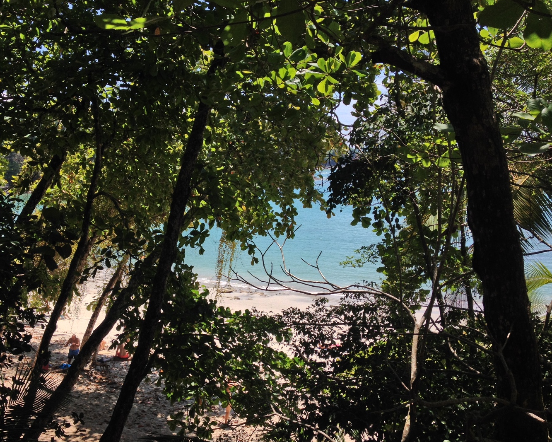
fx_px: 670
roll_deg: +1.6
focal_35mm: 41
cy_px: 240
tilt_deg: -11.3
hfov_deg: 44.6
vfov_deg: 36.5
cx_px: 226
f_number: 2.4
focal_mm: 4.28
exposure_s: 1/1672
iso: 50
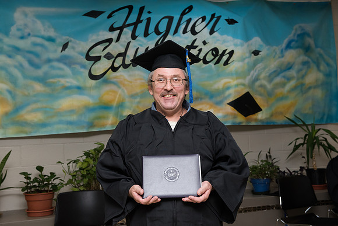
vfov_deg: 24.6
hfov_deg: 36.2
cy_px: 113
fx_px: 516
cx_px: 169
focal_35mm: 55
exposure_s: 1/160
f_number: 7.1
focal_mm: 55
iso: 1600
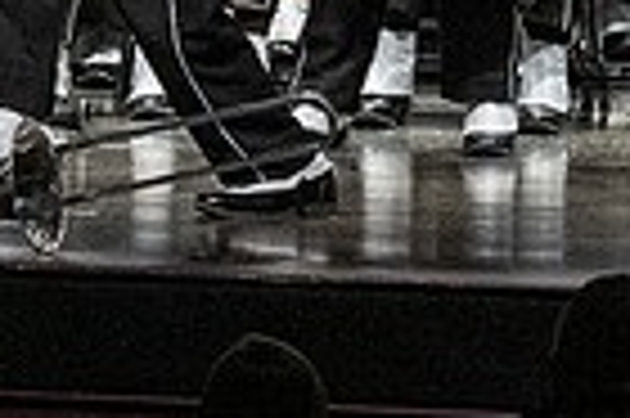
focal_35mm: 777
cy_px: -297
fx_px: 13582
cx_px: -432
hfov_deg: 2.6
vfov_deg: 1.8
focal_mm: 125
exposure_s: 1/500
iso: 4000
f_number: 4
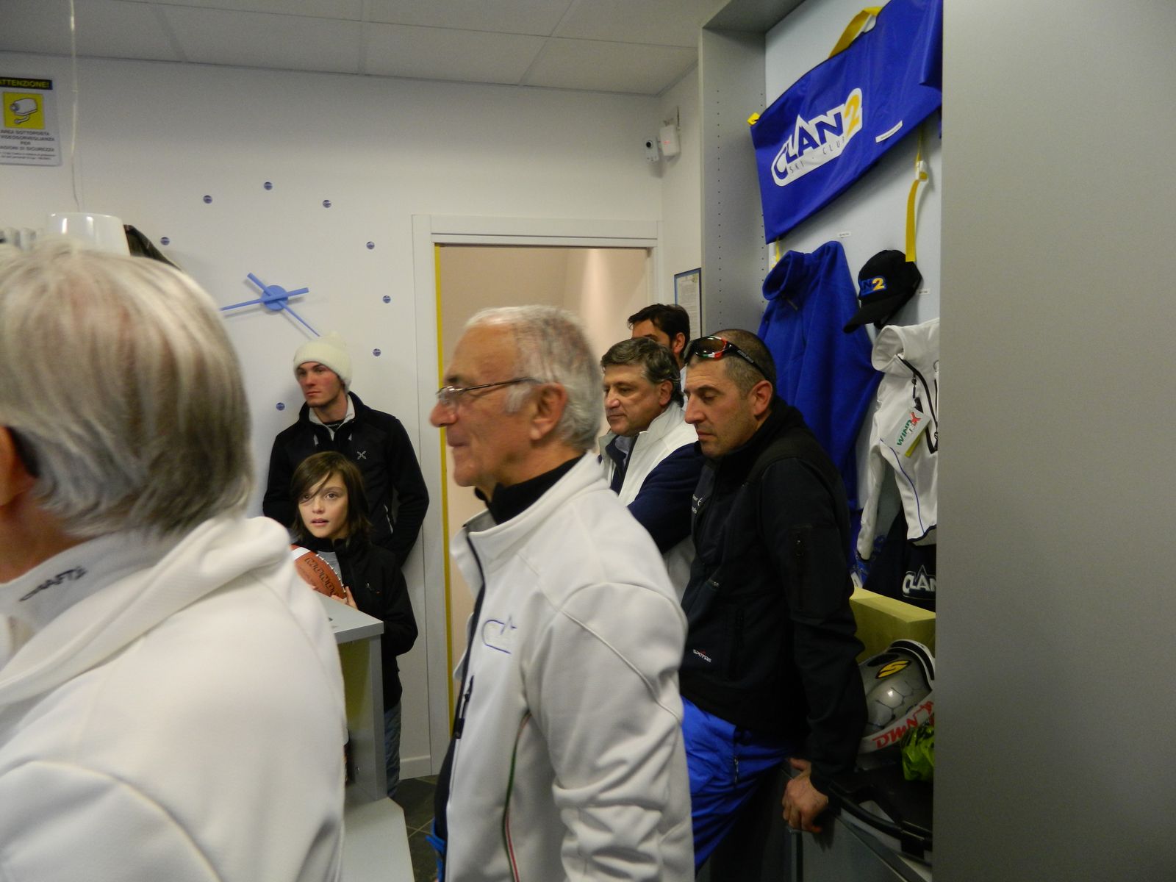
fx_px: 849
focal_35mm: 25
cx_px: 588
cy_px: 441
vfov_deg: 54.9
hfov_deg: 69.4
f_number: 3.1
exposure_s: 1/30
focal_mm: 4.5
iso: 160
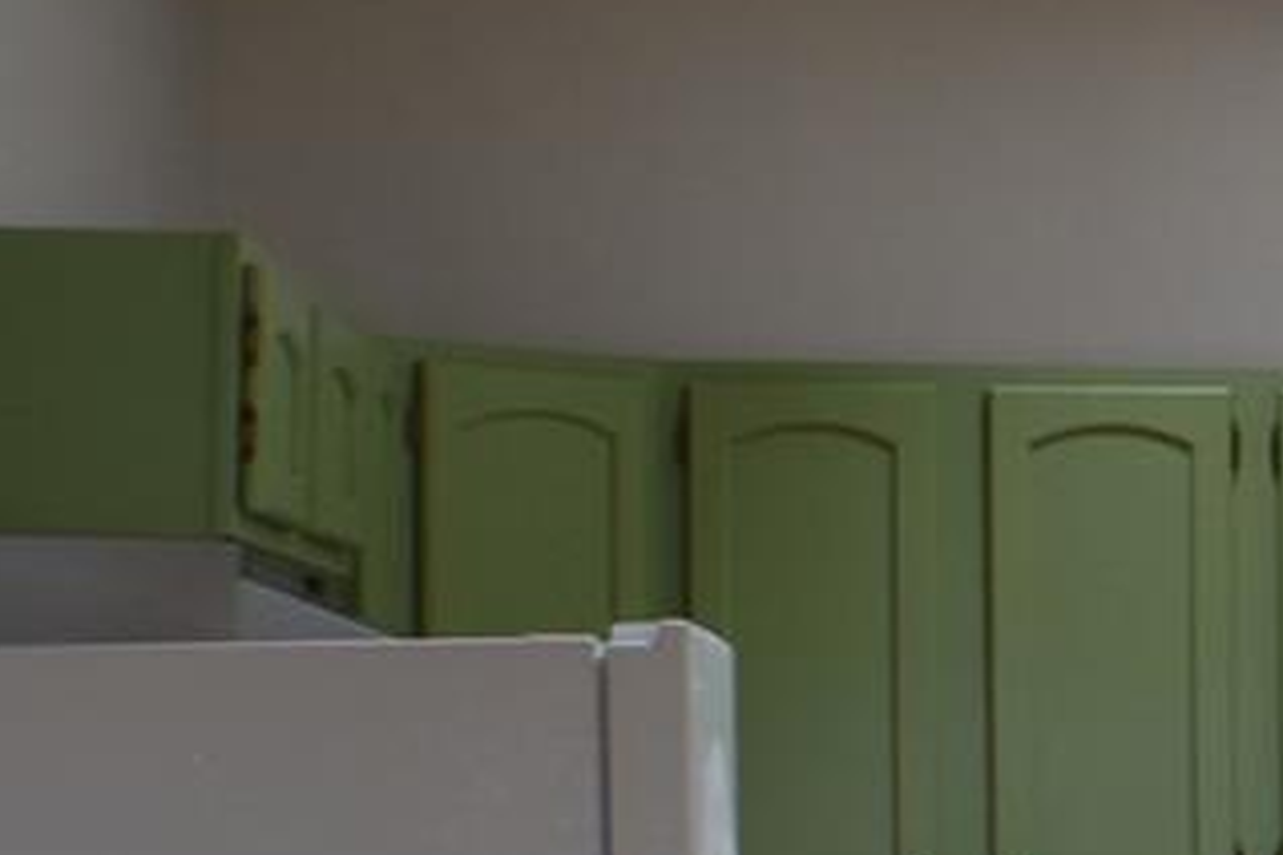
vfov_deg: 7.8
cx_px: 2719
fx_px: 6256
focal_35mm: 176
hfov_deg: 10.6
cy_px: 899
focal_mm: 23
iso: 400
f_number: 5.6
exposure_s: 1/125
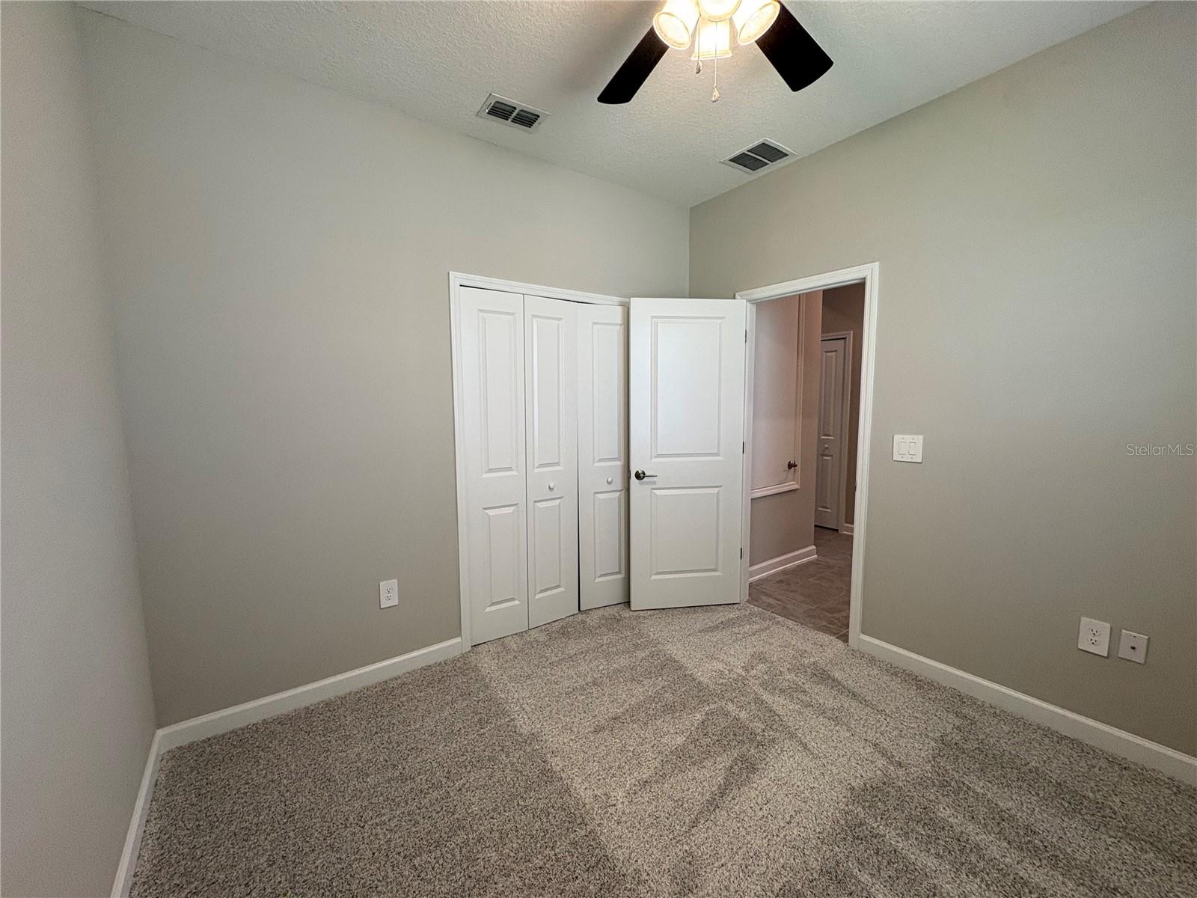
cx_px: 598
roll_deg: +0.1
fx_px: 484
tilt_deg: -5.5
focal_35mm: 14
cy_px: 449
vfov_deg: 85.7
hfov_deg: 102.1
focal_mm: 2.22
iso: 160
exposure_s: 1/120
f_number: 2.2
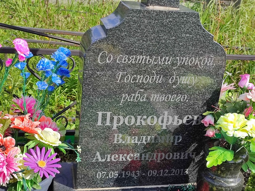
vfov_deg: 54.9
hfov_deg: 69.4
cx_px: 128
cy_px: 96
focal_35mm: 25
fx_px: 184
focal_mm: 6.04
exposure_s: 1/690
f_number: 1.9
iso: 50
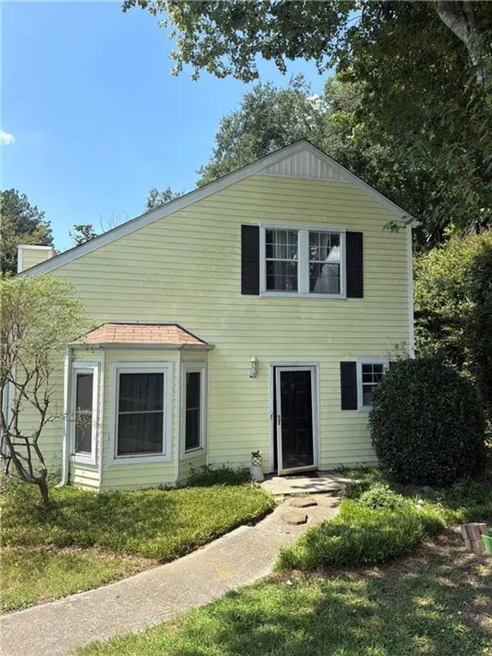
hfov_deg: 56.8
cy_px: 328
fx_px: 455
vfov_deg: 71.6
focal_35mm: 24
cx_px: 246
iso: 80
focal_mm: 6.76
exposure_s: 1/2703
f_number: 1.78
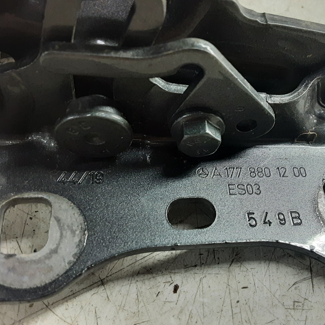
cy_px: 163
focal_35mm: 32
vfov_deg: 51.1
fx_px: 340
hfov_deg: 50.4
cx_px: 211
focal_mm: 2.91
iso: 200
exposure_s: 1/50
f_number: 1.9
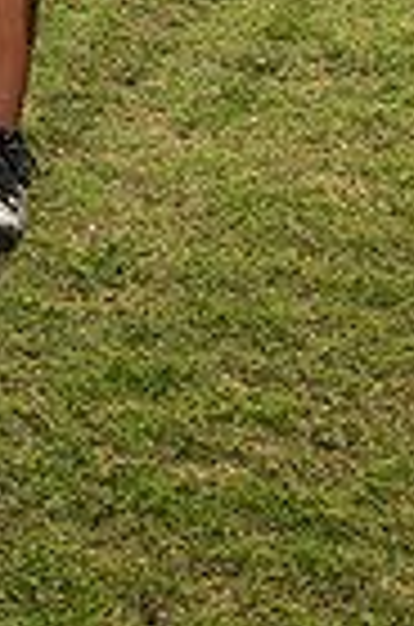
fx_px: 2358
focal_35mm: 136
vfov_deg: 14.1
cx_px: -92
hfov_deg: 9.9
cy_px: -338
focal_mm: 42
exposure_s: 1/250
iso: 100
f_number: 8
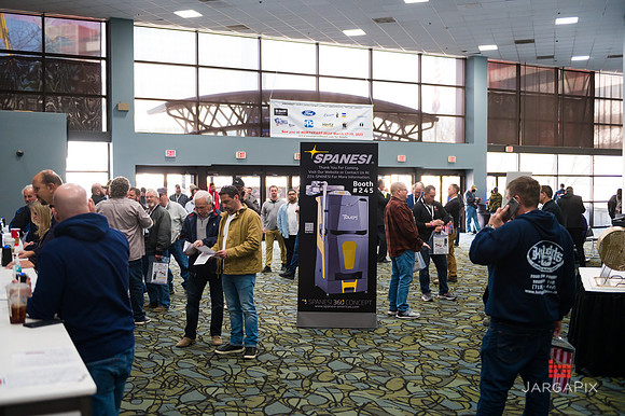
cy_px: 208
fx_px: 659
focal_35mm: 38
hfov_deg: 50.7
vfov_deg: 35.0
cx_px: 312
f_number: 3.2
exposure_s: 1/200
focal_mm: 38
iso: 3200
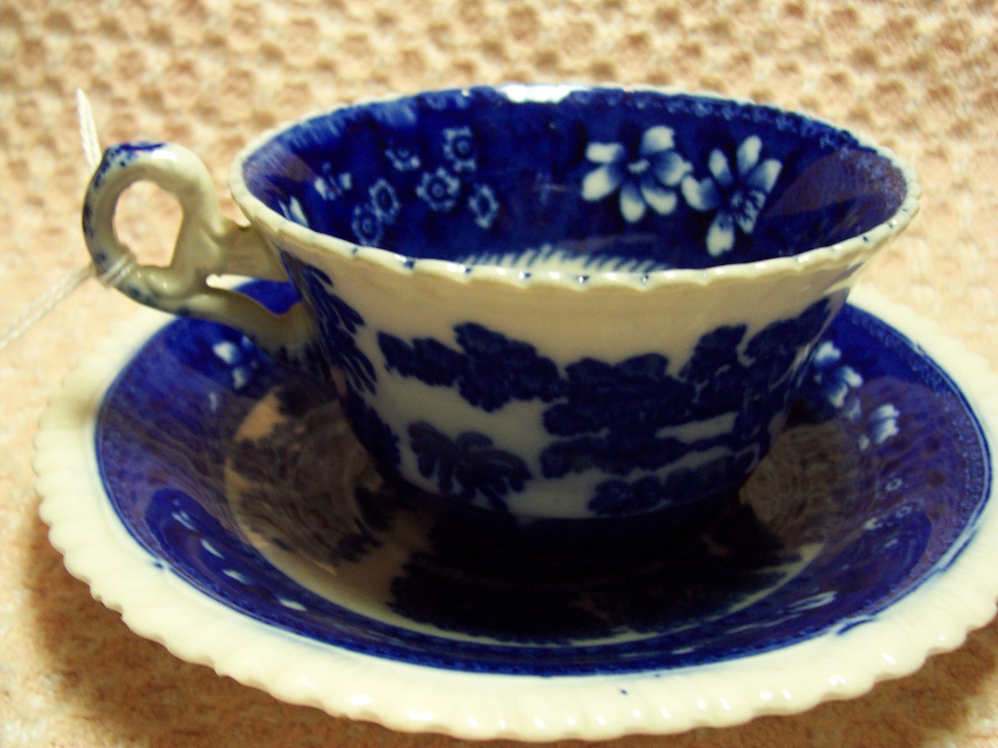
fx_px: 1067
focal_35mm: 37
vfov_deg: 38.7
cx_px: 499
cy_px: 374
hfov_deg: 50.1
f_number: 2.8
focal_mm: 5.6
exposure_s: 1/30
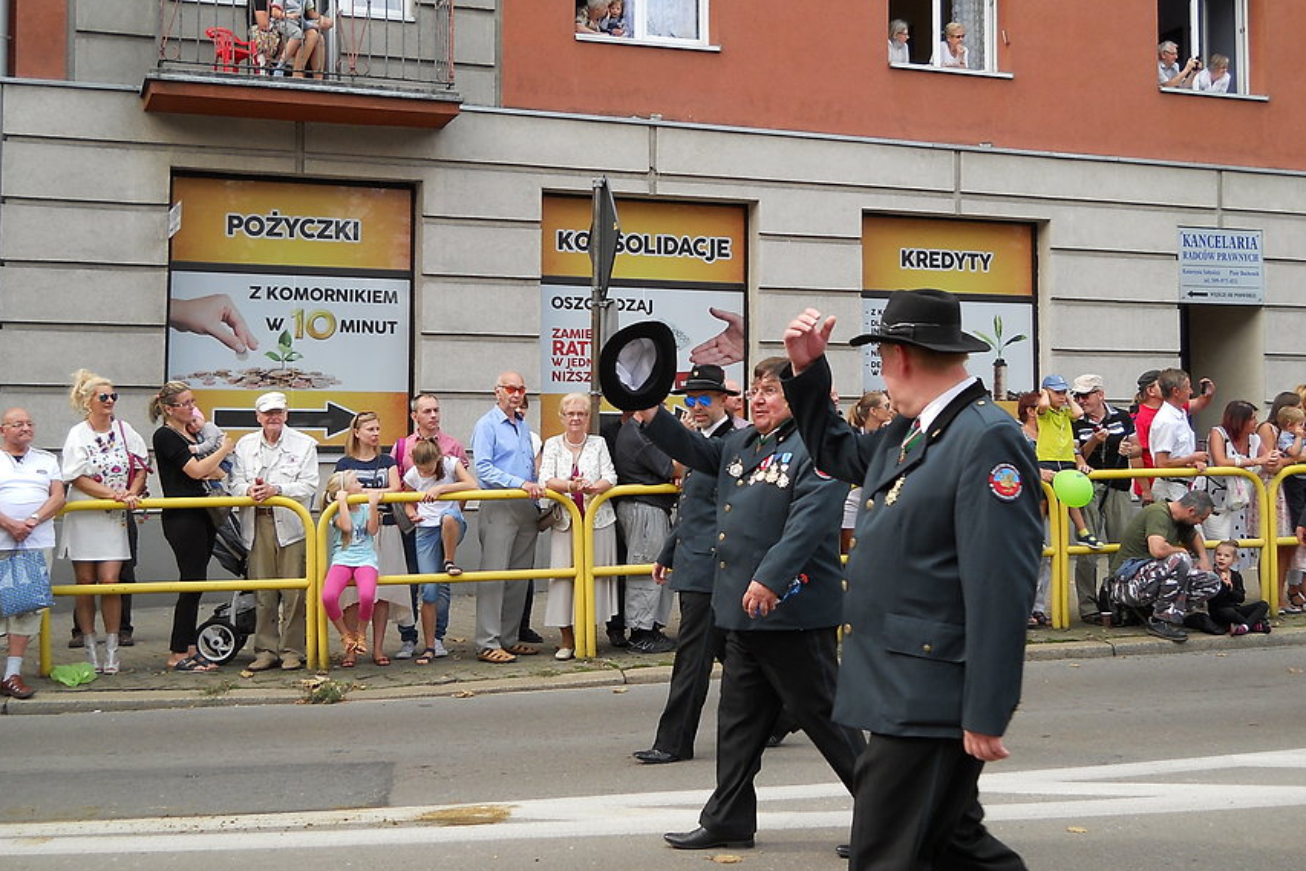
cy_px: 428
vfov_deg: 29.9
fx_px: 1633
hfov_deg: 43.6
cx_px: 674
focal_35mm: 45
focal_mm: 6.72
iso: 80
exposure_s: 1/200
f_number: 3.1
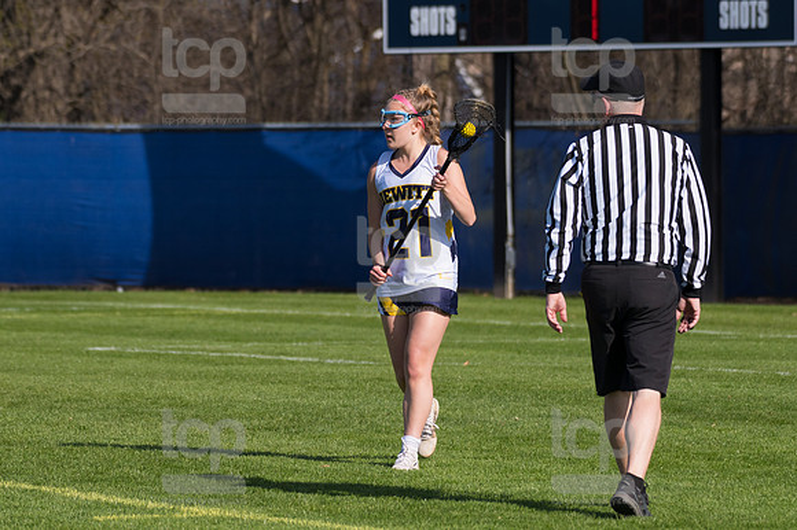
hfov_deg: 6.5
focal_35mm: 315
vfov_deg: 4.4
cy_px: 265
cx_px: 398
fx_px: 6970
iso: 320
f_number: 5.6
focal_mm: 210
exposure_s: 1/2000
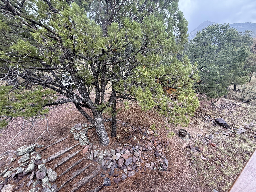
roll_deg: +1.7
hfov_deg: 102.1
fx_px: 104
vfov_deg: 85.7
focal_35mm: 14
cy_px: 96
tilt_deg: -19.7
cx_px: 128
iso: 50
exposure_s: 1/99
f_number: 2.2
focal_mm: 2.22
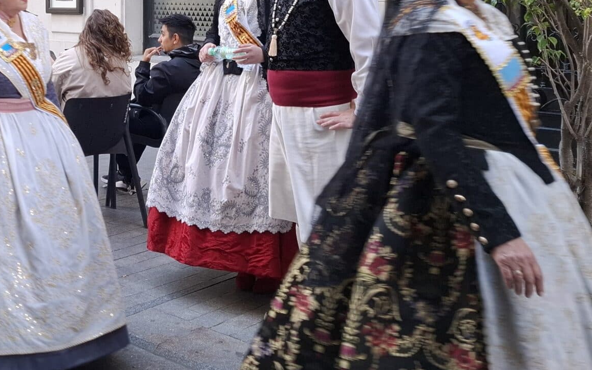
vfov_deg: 23.2
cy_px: 18
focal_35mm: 54
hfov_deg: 35.8
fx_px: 871
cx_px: 85
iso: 50
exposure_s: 1/100
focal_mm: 5.54
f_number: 1.8
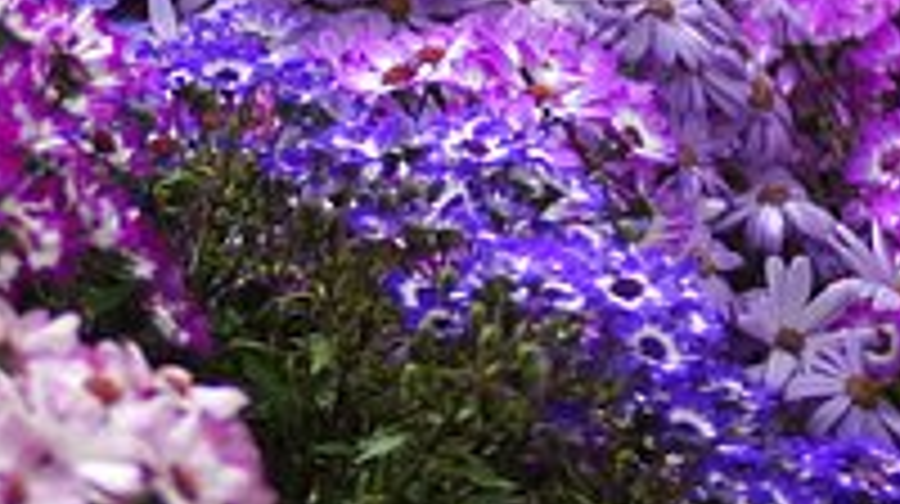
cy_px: -86
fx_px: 25881
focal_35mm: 1086
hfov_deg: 2.0
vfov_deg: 1.1
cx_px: -626
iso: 100
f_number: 2.5
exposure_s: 1/4000
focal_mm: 135
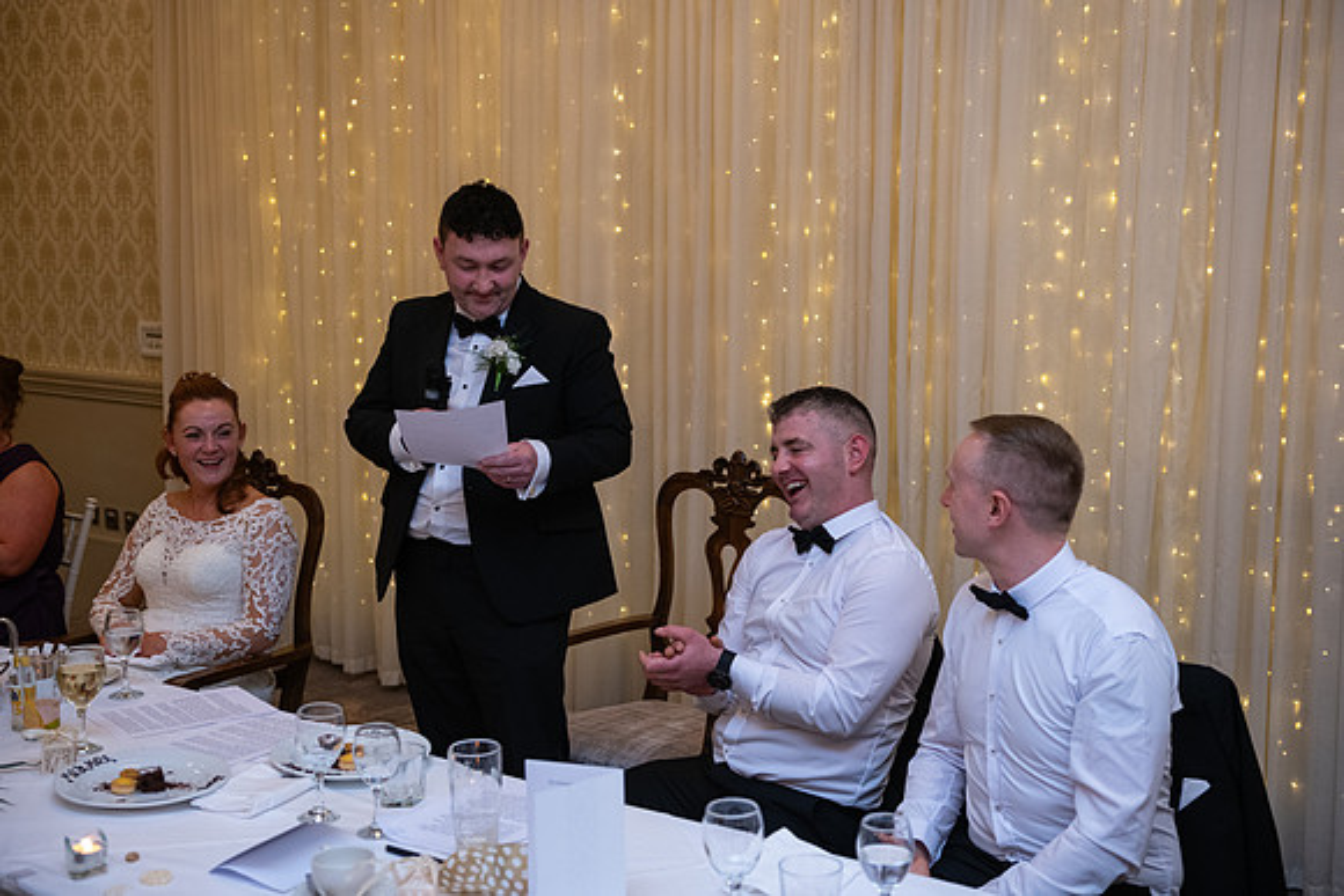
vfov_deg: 28.1
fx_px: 1792
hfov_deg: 41.1
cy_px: 448
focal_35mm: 48
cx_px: 672
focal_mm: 48
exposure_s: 1/160
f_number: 3.5
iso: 1000
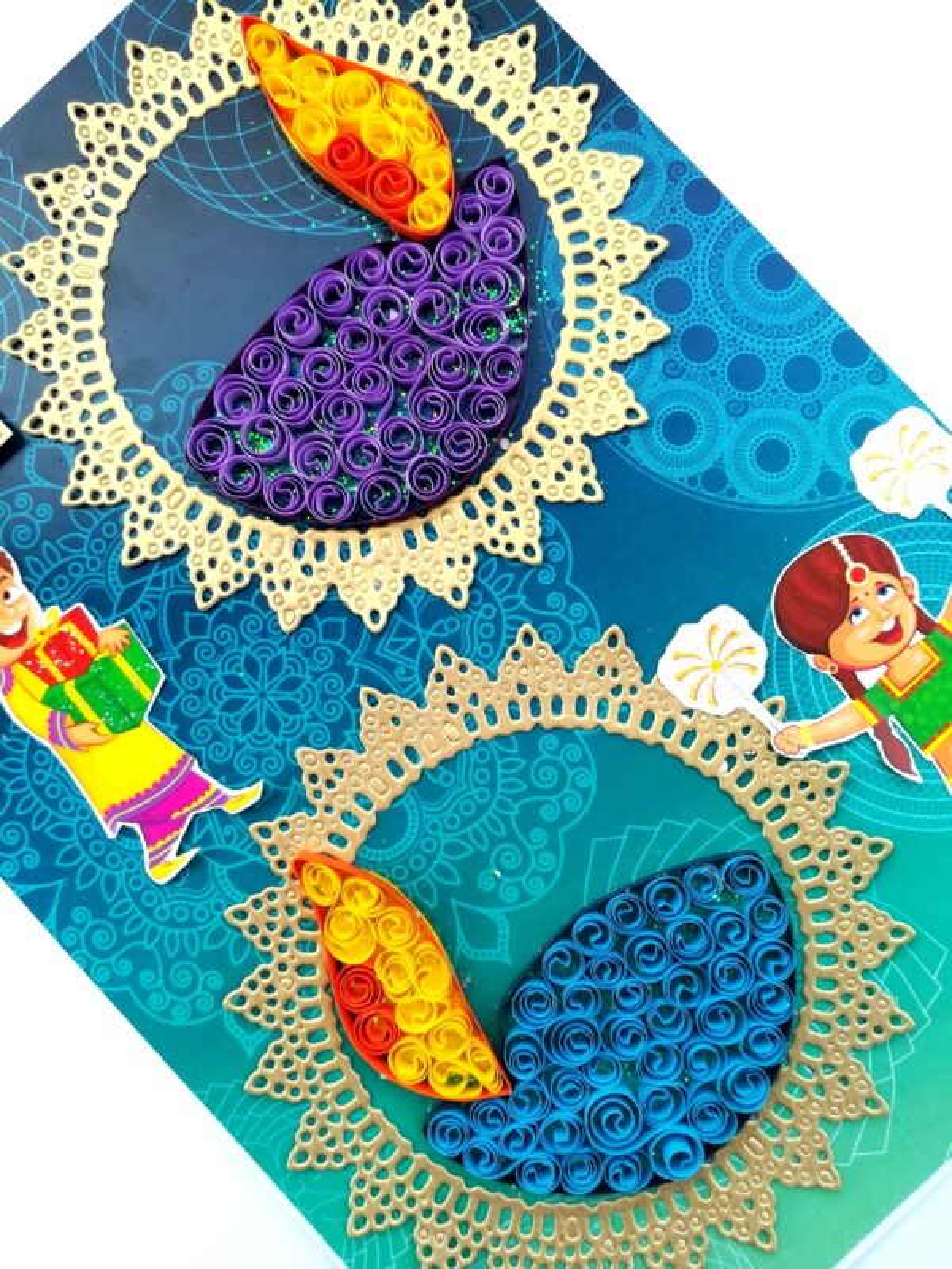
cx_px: 476
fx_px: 953
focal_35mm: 26
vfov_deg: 67.3
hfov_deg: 53.1
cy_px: 634
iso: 50
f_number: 2.2
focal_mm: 3.83
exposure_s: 1/100
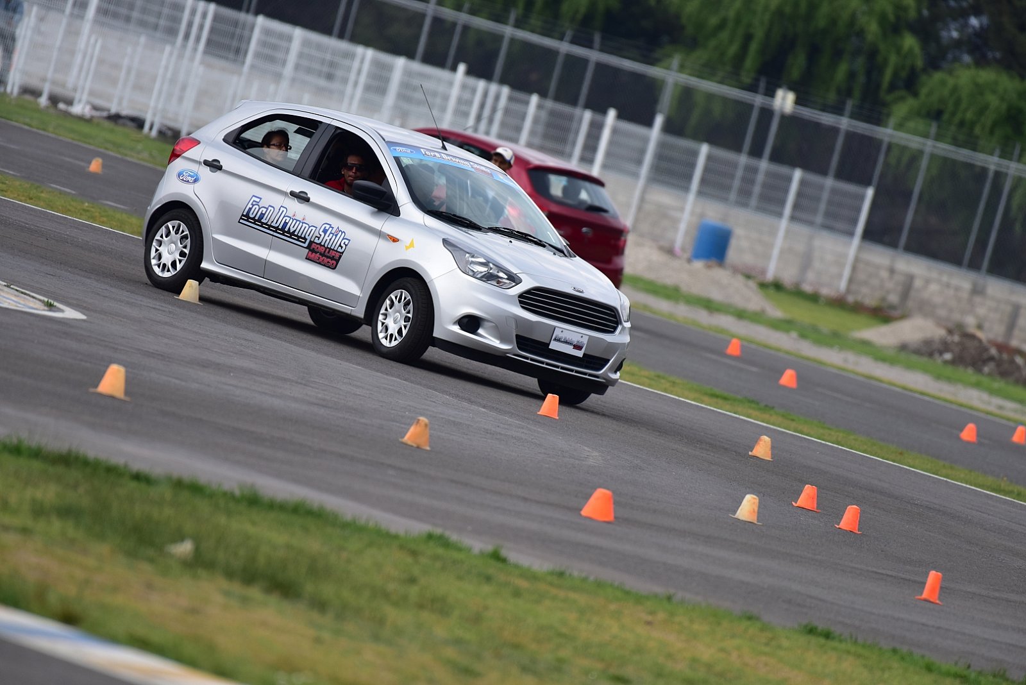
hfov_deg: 4.6
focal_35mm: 450
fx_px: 12829
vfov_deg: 3.1
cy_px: 342
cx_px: 513
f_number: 5.6
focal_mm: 450
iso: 500
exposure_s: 1/1250
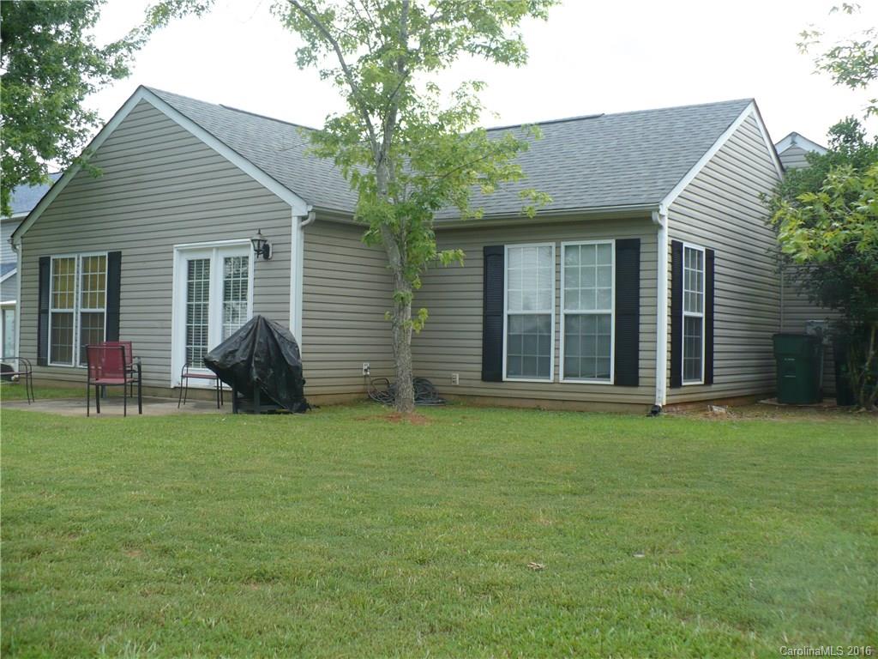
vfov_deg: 38.7
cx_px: 439
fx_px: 938
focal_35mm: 37
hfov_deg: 50.1
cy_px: 330
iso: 100
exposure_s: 1/500
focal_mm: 6.1
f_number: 2.8
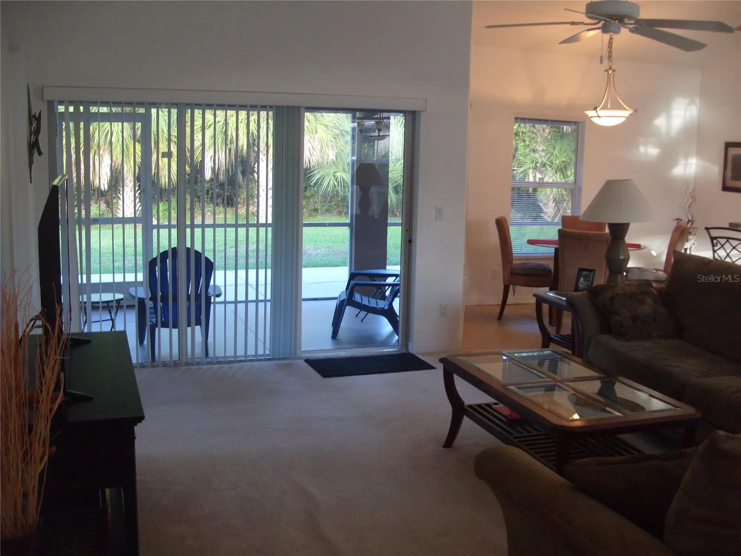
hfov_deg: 52.6
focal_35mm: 35
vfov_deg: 40.7
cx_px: 370
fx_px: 749
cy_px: 278
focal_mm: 7.8
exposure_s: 1/45
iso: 200
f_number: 2.8
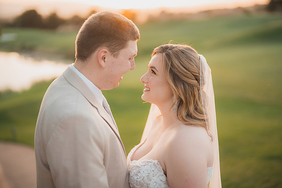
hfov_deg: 39.6
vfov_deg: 27.0
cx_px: 141
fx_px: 392
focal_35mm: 50
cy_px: 94
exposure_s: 1/320
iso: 125
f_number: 1.2
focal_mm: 50
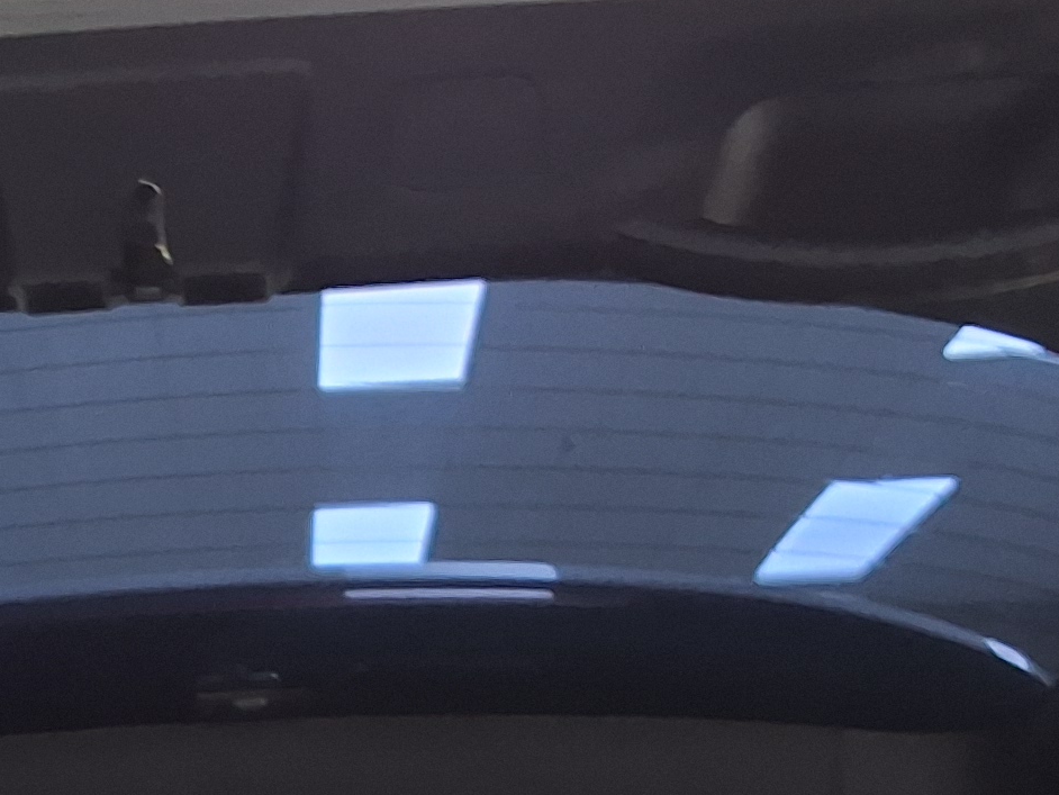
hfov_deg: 19.7
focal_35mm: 97
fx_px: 2968
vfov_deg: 14.2
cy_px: 1203
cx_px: 31
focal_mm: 2.91
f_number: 1.9
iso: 80
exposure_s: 1/40
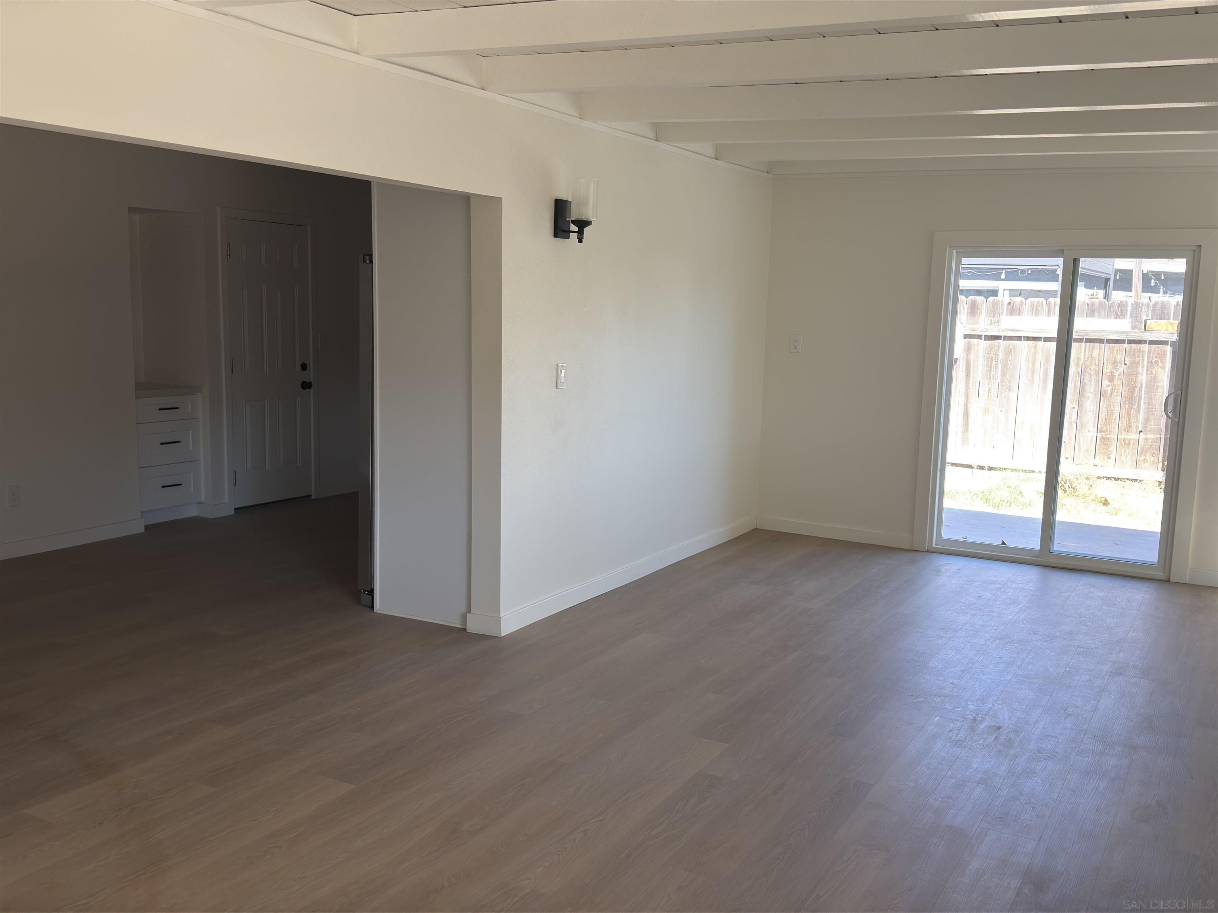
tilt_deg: -8.1
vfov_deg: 44.1
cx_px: 609
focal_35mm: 32
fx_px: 1126
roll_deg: -1.6
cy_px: 456
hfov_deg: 56.8
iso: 80
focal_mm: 6.76
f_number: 1.78
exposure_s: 1/149
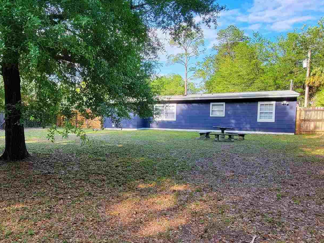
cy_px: 132
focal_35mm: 22
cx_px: 118
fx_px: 206
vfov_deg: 61.0
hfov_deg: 74.9
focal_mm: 2.2
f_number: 2.2
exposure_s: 1/205
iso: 50
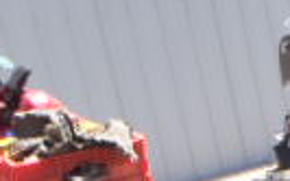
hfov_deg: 13.5
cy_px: 517
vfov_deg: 8.0
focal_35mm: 143
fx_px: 1130
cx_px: 471
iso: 80
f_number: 4.5
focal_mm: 5
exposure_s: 1/200
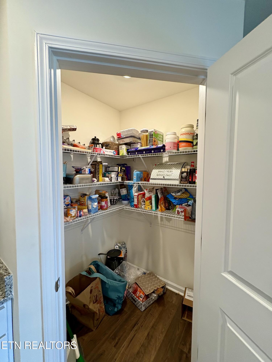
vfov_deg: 102.1
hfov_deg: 85.7
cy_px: 181
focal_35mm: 14
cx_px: 136
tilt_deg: -0.7
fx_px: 147
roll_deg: +2.6
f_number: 2.2
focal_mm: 2.22
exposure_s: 1/60
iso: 160
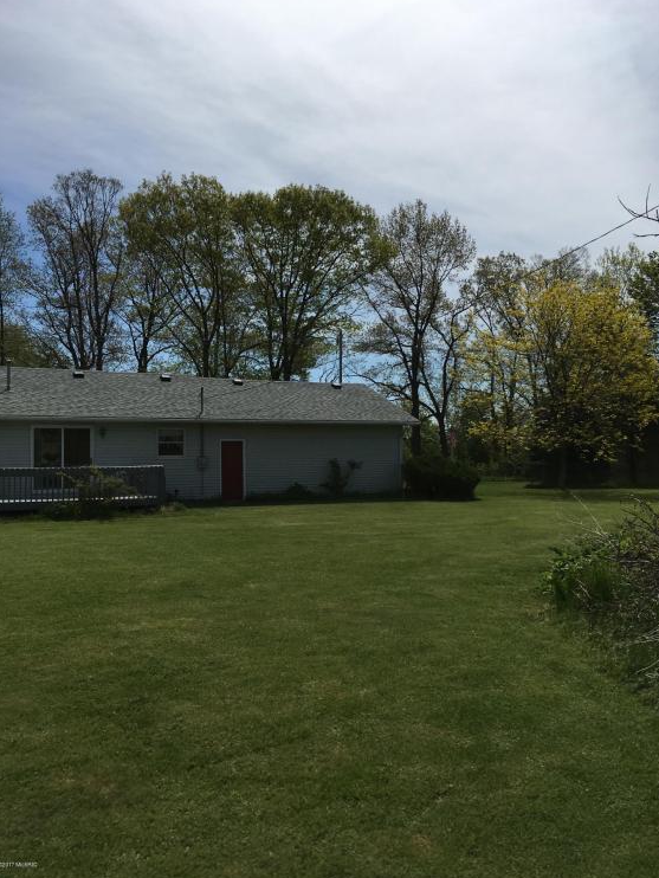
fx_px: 761
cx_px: 336
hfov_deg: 46.8
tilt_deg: +2.0
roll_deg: +2.7
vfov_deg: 59.9
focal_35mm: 30
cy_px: 439
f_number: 2.2
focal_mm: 4.15
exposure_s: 1/4049
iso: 25
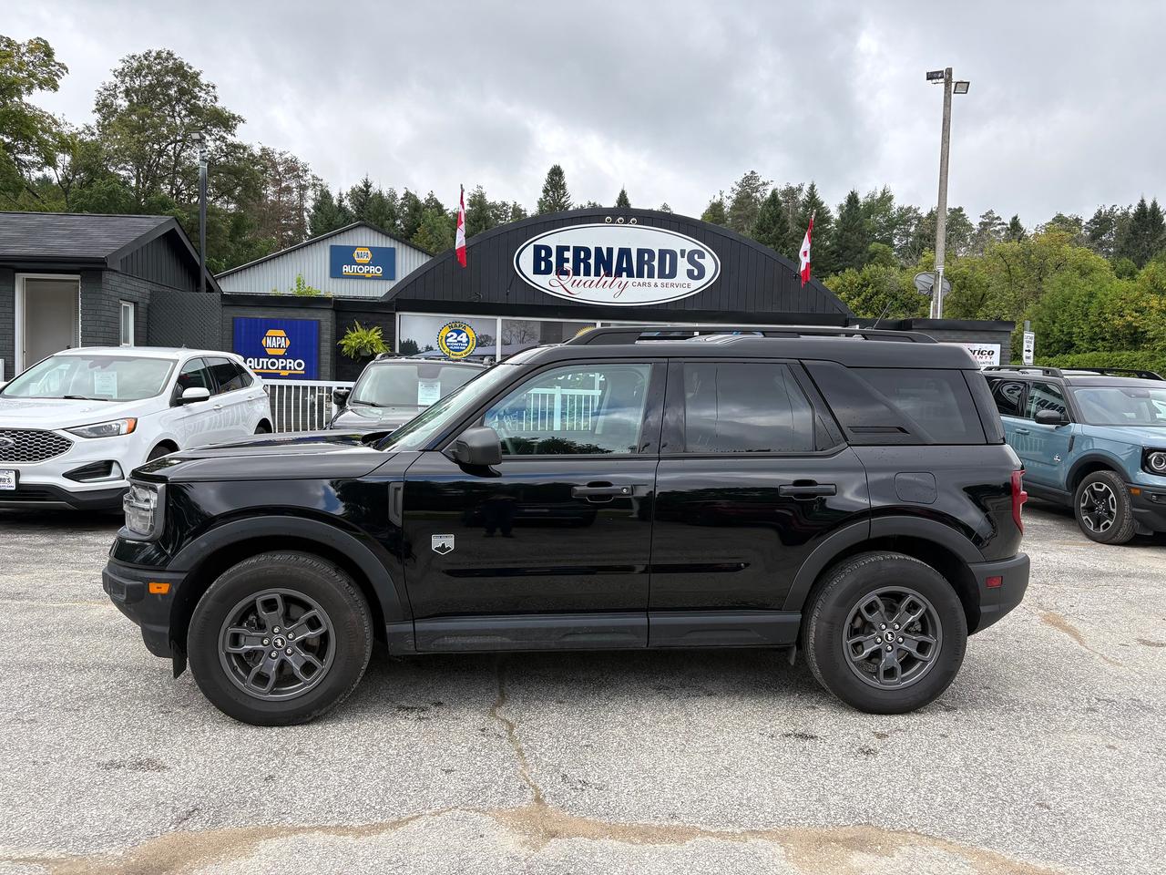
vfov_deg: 53.1
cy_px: 438
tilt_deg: +0.0
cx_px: 583
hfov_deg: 67.3
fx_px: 876
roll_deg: +0.5
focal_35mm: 26
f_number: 1.6
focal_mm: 5.96
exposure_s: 1/1048
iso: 50
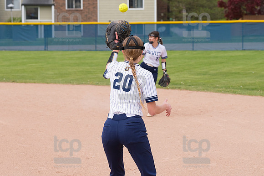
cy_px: 88
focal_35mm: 142
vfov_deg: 9.7
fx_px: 1041
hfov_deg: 14.5
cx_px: 132
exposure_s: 1/1600
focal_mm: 95
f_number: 5.6
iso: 400
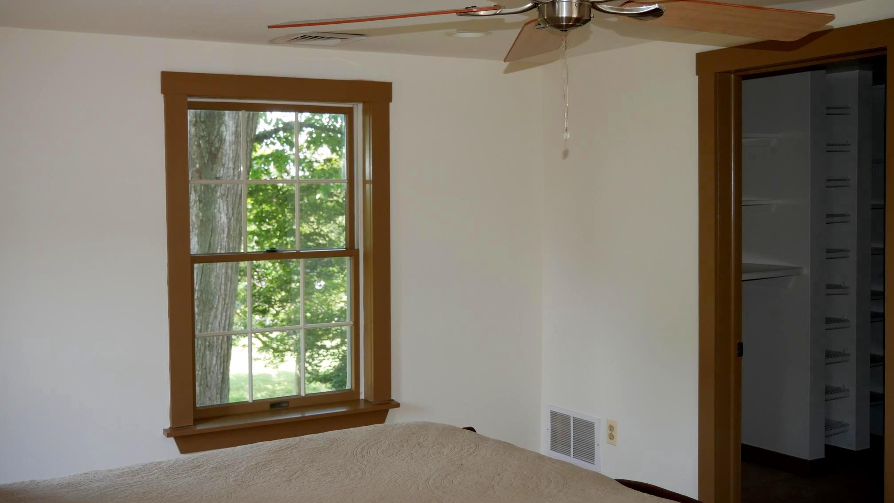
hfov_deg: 46.4
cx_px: 445
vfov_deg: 27.1
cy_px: 239
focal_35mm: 44
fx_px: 1043
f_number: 4.1
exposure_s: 1/60
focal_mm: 20
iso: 400
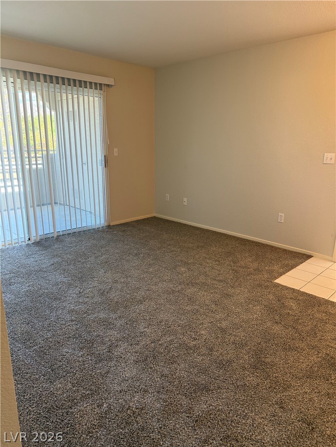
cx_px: 168
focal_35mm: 24
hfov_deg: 56.8
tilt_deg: -14.7
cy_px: 224
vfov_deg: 71.6
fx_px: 311
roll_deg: -0.6
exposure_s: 1/120
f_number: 1.78
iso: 250
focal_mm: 6.76
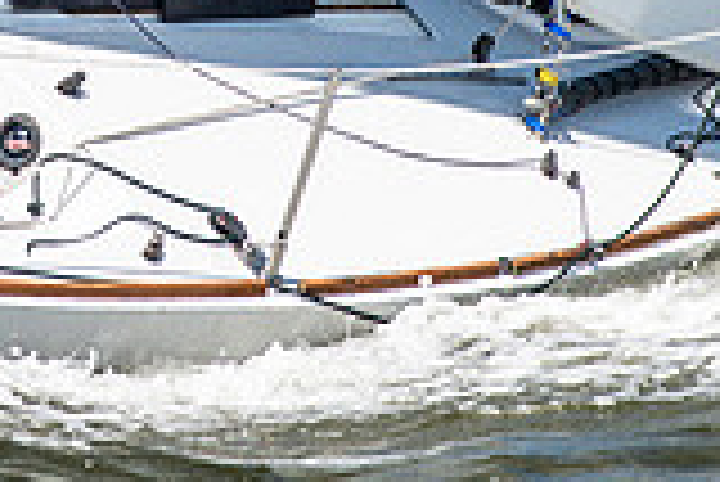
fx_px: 16615
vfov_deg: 1.7
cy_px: -369
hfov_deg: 2.5
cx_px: -124
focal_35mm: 830
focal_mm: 200
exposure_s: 1/2000
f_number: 5.6
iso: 320
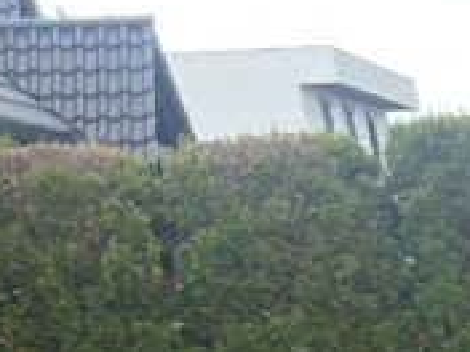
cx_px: 1338
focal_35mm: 151
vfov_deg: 8.6
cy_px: 944
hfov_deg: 10.2
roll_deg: +3.9
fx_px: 2050
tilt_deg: -18.2
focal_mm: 5.7
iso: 40
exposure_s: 1/121
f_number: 1.5
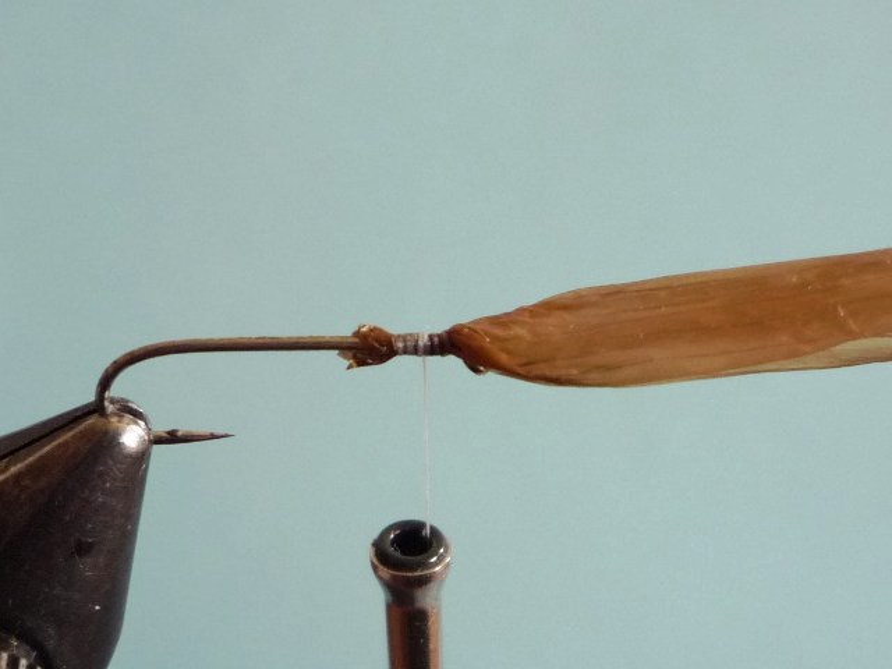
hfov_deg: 60.0
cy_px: 334
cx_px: 446
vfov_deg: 46.8
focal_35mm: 30
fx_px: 773
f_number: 3.3
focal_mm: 5.2
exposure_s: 1/30
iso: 250
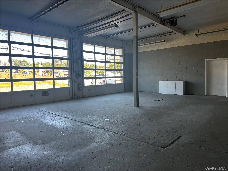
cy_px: 86
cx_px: 114
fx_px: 158
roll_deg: +1.2
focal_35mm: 24
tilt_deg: -2.9
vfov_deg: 56.8
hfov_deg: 71.6
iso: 80
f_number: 1.78
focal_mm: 6.86
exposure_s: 1/204
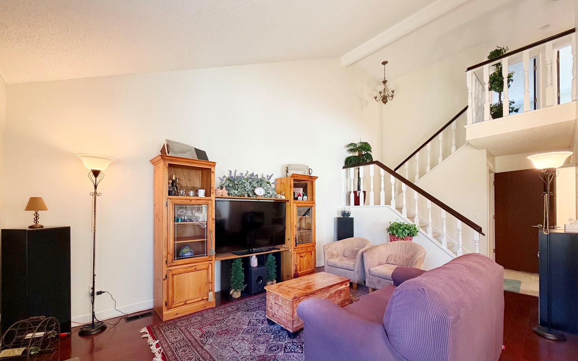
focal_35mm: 15
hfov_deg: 101.5
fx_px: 236
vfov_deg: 74.3
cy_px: 209
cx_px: 288
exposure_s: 1/60
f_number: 2.2
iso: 320
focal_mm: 2.2
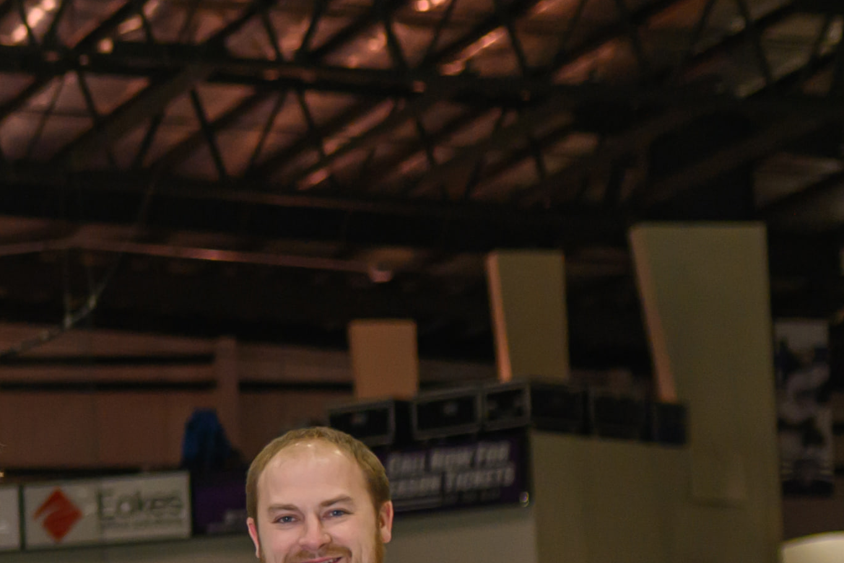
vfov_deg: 6.5
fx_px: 4970
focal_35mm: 212
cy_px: 433
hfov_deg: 8.8
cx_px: -1209
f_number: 2.5
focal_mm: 35
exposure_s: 1/200
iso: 320
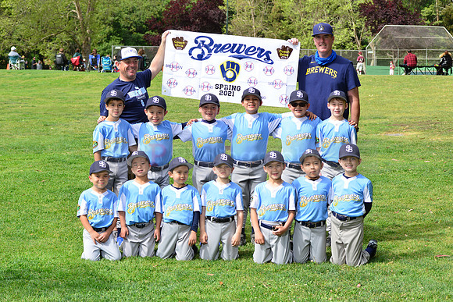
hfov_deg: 21.5
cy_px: 151
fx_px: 1196
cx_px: 226
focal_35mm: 95
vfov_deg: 14.4
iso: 200
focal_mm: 95
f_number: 10
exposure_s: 1/200
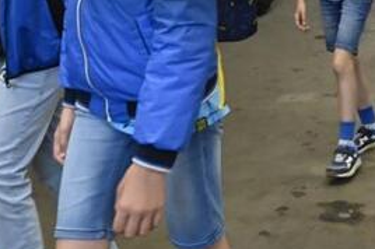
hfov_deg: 22.3
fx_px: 926
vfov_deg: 14.9
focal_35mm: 89
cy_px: -33
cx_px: 348
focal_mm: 24
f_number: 8
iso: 8000
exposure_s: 1/200
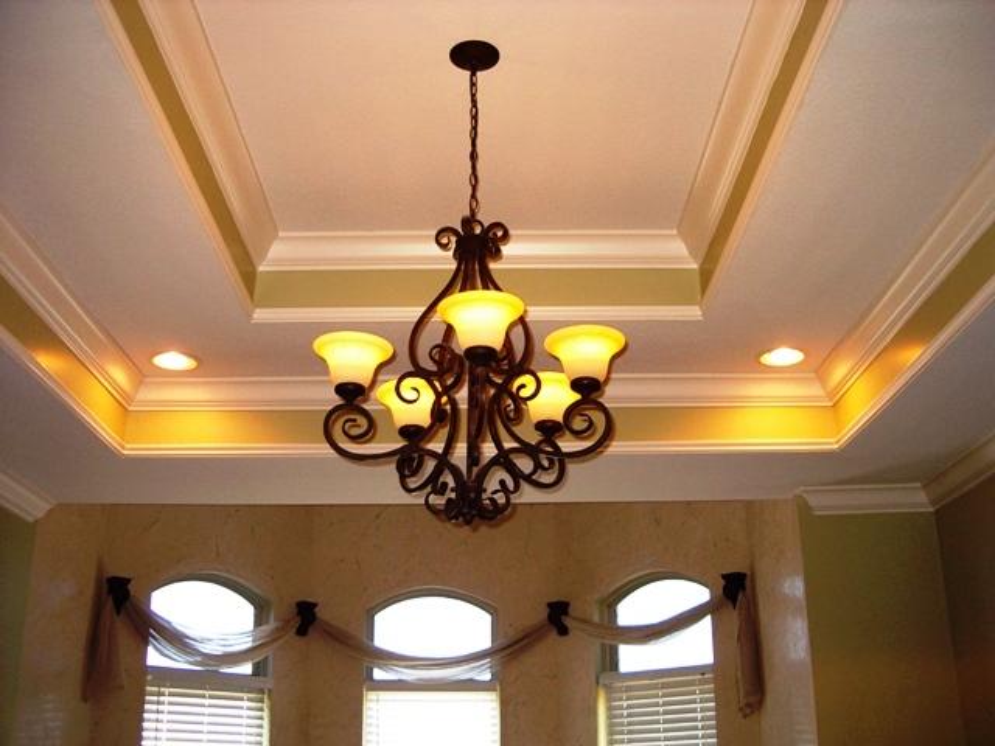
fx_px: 1092
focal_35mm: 38
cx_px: 498
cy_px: 373
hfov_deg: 49.0
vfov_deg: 37.7
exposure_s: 1/60
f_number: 2.6
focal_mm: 5.8
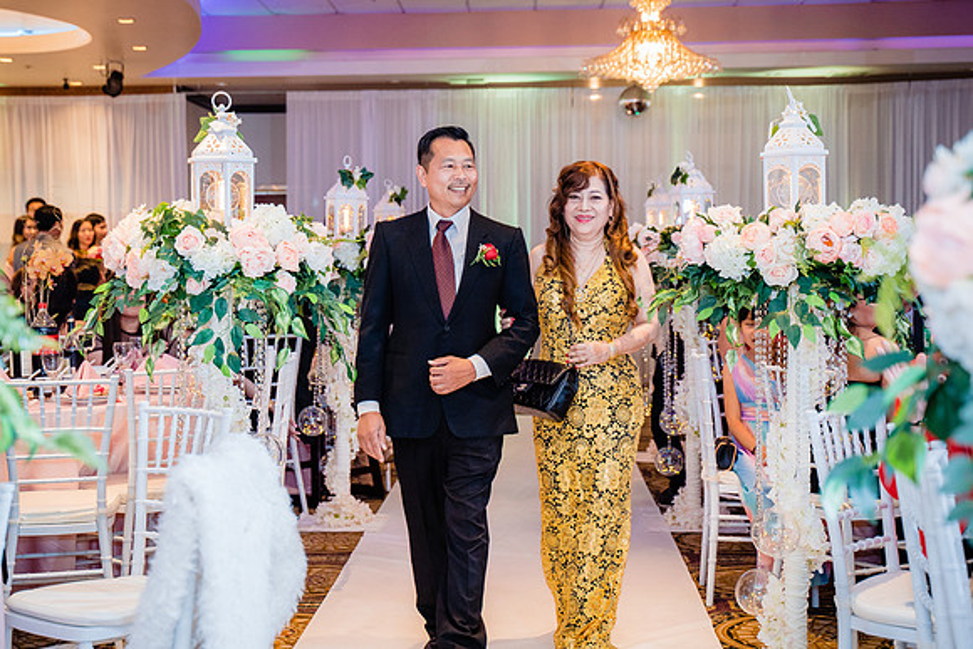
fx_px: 1677
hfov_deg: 32.3
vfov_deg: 21.9
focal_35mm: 62
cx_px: 426
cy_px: 299
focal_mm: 53
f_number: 3.5
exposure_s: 1/160
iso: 1600
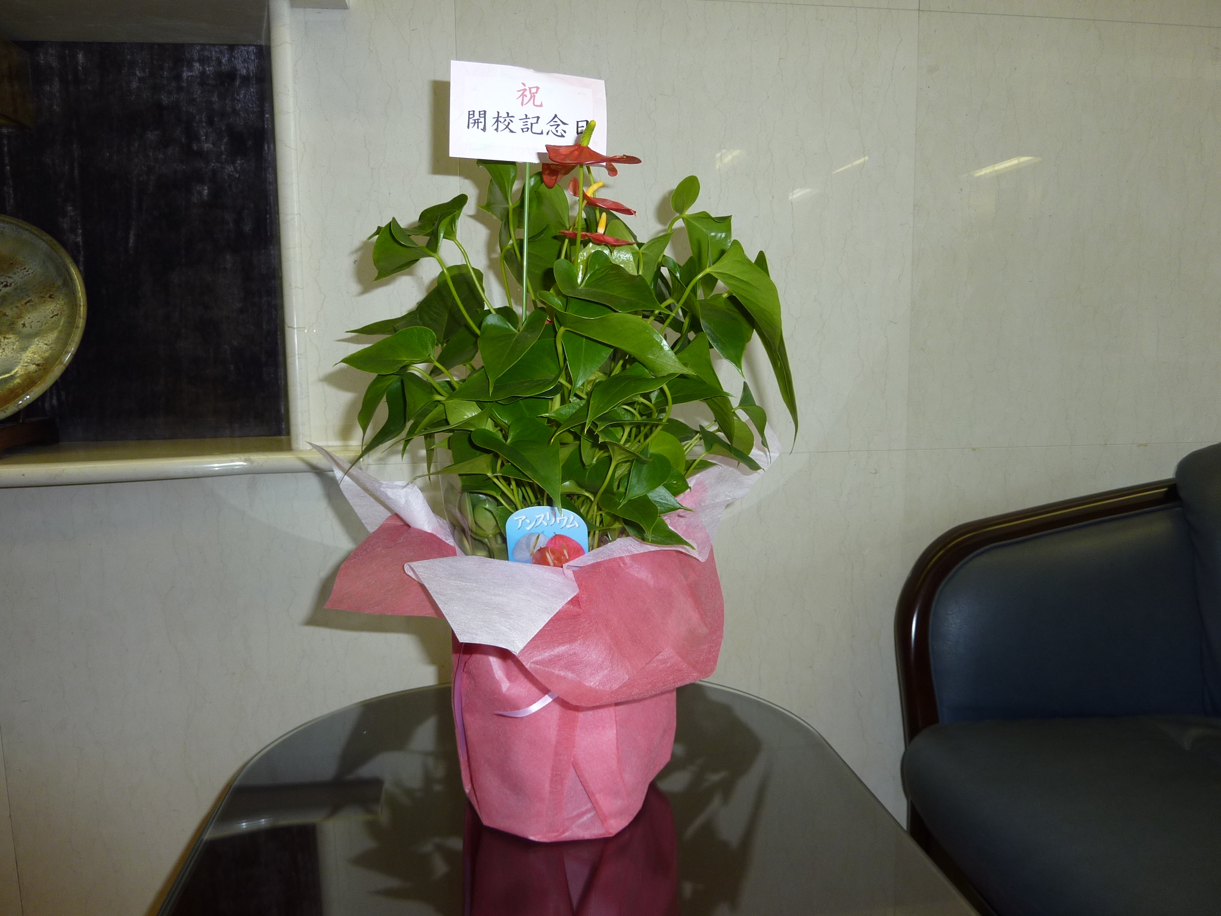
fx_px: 882
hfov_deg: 69.4
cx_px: 610
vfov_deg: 54.9
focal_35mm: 25
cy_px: 458
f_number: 3.3
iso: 100
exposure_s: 1/30
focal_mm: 4.1
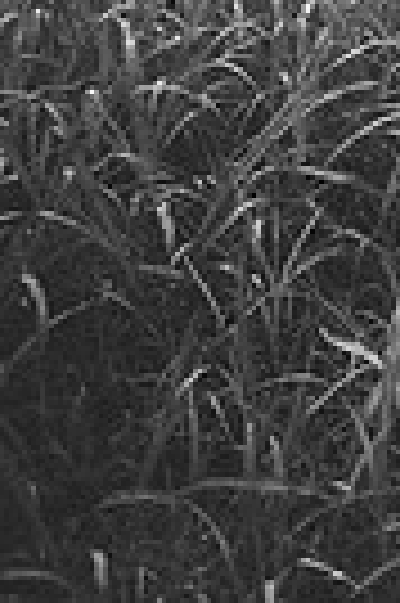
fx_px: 1738
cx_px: 1263
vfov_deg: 17.9
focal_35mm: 104
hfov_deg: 9.6
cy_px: -263
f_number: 2.8
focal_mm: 24
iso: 100
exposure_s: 1/500
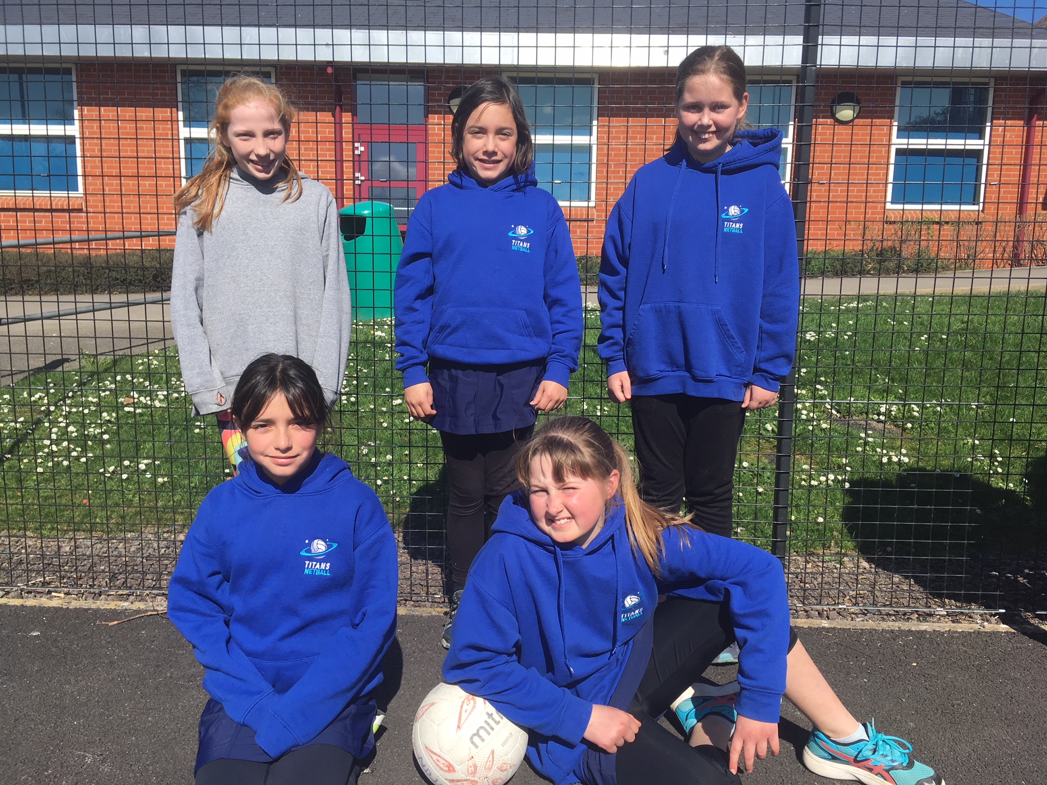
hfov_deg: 61.7
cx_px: 524
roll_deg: -2.0
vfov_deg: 48.2
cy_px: 392
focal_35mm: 29
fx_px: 877
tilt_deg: -8.9
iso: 25
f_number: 2.2
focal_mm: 4.15
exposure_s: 1/1374
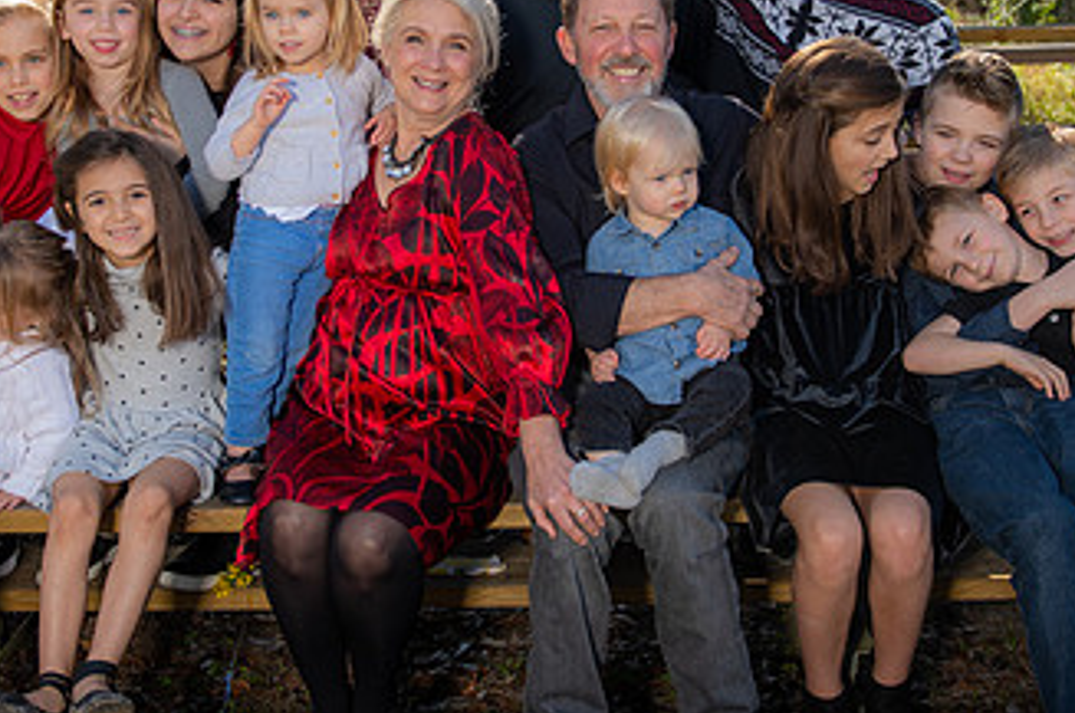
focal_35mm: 59
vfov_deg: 22.7
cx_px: 546
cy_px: 194
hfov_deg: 34.0
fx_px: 1759
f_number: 4
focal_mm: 32
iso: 50
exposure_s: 1/250
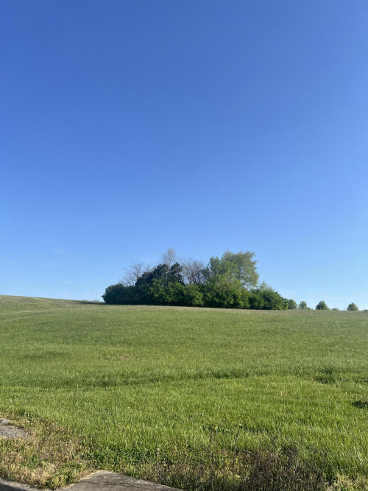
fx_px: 369
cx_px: 184
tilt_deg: +14.0
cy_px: 246
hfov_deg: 53.0
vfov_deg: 67.3
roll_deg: -2.3
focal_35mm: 26
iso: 50
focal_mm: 5.7
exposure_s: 1/3831
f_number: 1.5
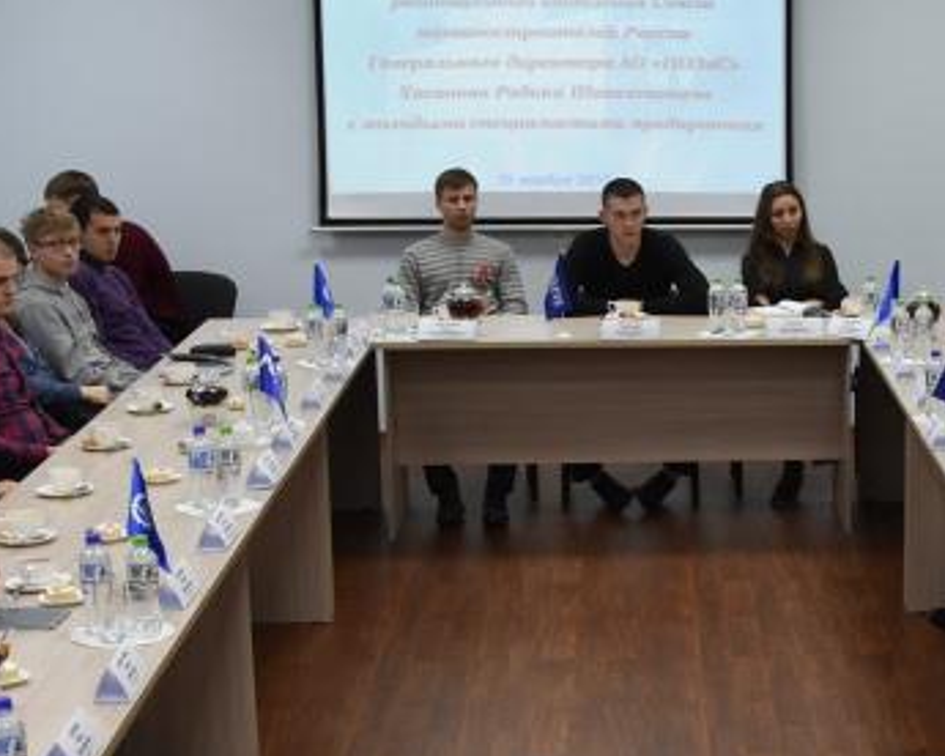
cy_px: 582
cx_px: 860
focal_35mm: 92
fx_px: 2573
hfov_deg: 20.4
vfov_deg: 16.6
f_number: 5
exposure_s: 1/100
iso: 800
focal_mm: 22
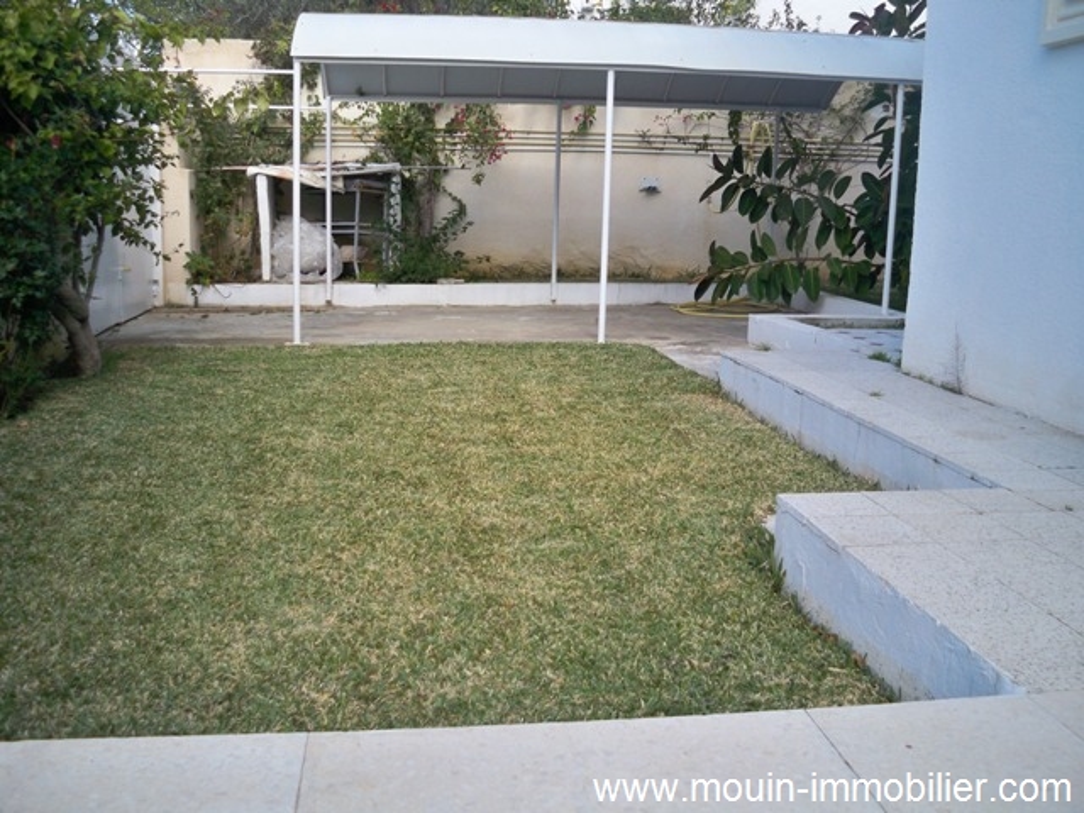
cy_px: 406
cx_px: 542
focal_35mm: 35
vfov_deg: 40.7
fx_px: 1096
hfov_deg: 52.6
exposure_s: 1/500
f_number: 3.1
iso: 80
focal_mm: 6.3
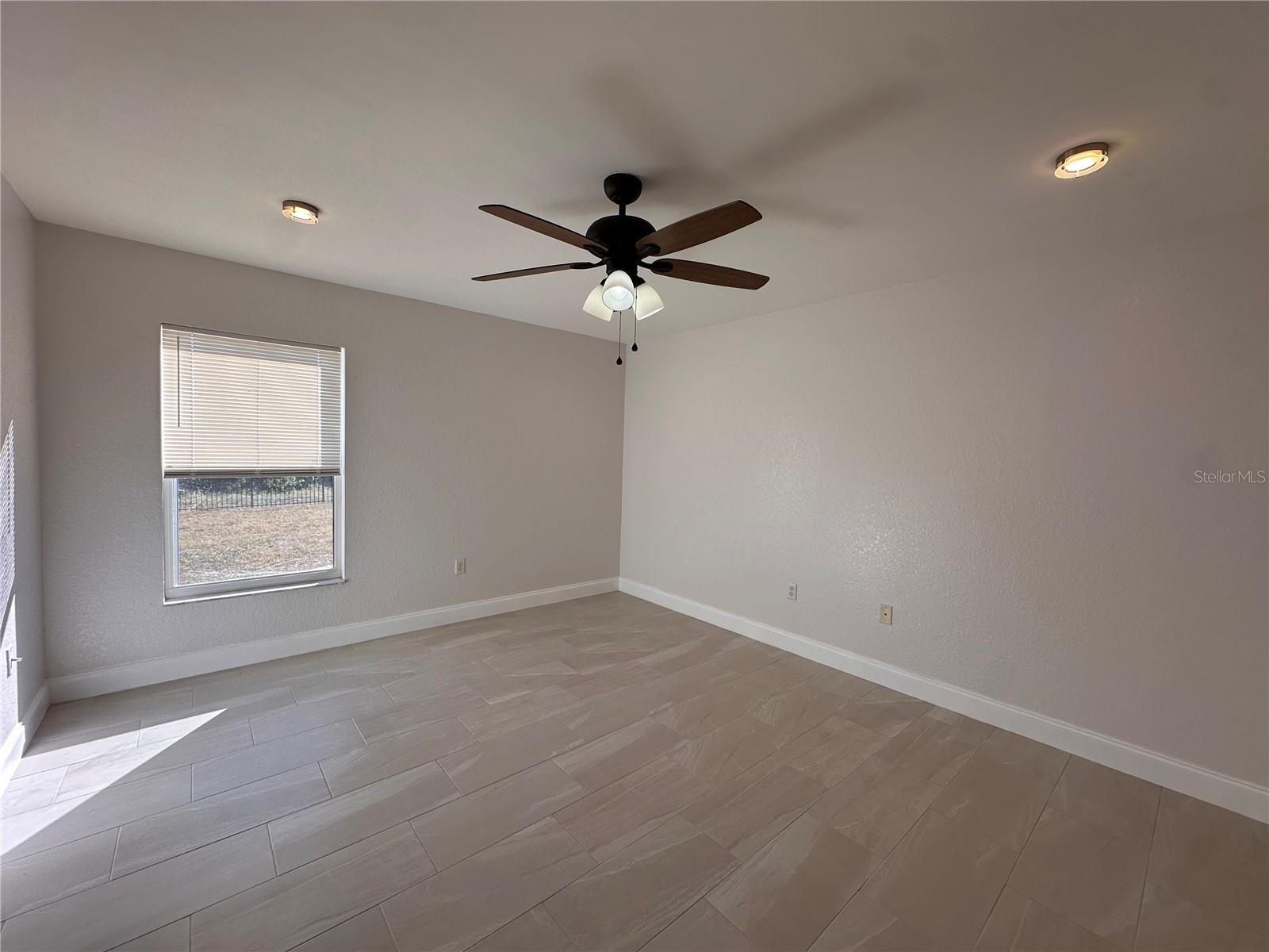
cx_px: 634
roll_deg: -1.7
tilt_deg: -2.0
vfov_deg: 85.7
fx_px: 513
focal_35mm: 14
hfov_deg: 102.1
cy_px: 476
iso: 40
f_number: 2.2
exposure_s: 1/246
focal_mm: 2.22
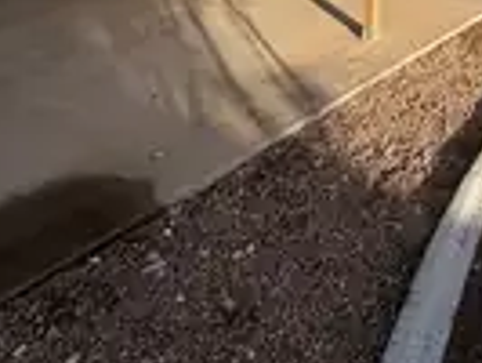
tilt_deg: -2.6
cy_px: -156
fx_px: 585
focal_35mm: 42
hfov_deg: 39.0
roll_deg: -0.5
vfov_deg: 26.6
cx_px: 493
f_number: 2.2
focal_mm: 2.22
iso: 40
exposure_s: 1/770
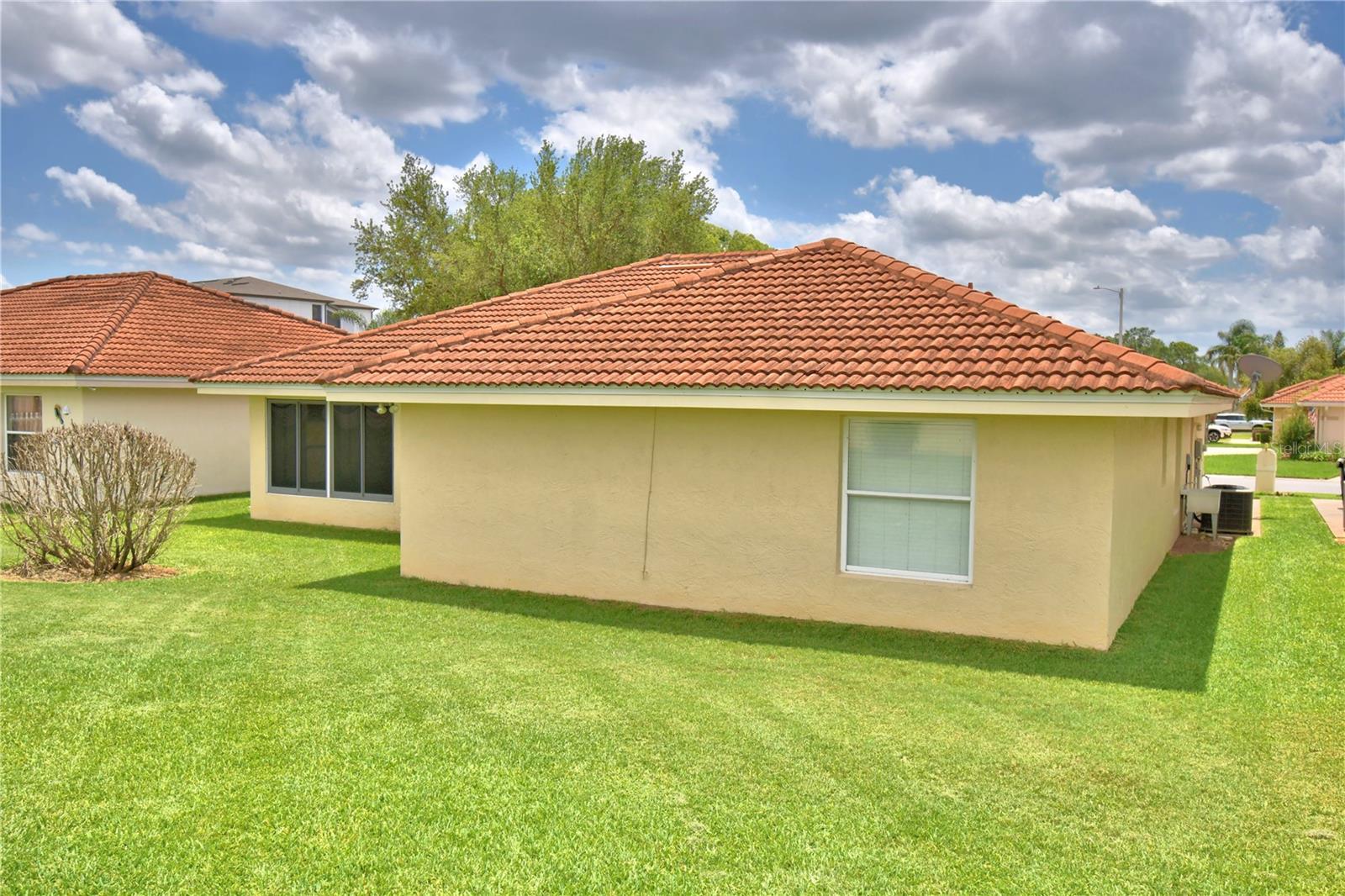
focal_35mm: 30
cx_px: 672
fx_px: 1121
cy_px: 448
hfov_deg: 61.9
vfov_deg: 43.6
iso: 100
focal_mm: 20
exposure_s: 1/1000
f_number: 5.6
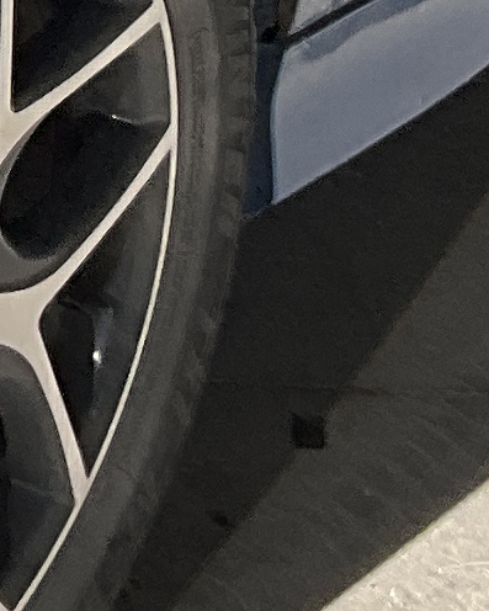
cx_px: -602
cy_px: -754
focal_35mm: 230
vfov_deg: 7.9
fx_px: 4160
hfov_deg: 6.5
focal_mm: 3
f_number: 1.8
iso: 25
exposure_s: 1/397
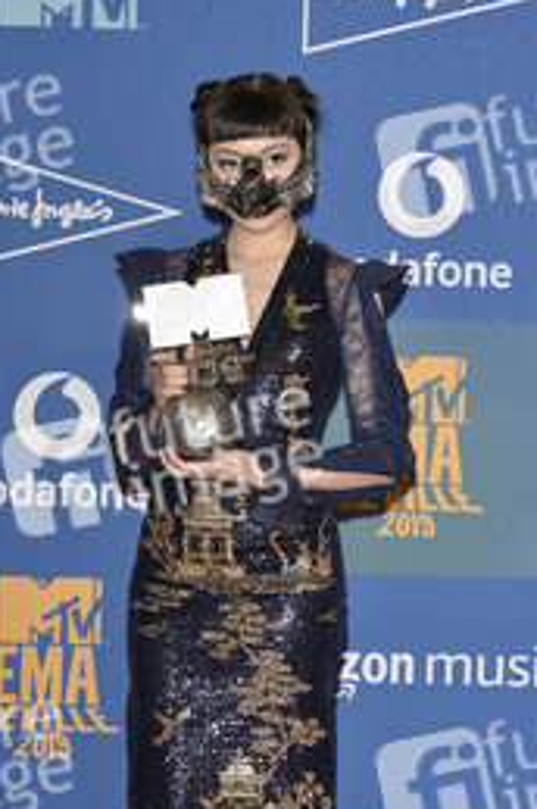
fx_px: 3634
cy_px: 618
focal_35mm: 162
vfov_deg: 12.7
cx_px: 253
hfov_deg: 8.5
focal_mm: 105
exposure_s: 1/250
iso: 1600
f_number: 6.3
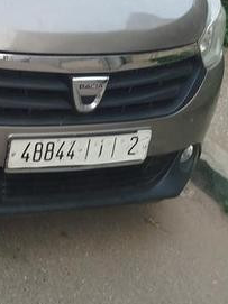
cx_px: -106
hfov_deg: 17.4
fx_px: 677
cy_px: 27
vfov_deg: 24.6
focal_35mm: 77
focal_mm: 5.31
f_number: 1.7
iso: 125
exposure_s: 1/50
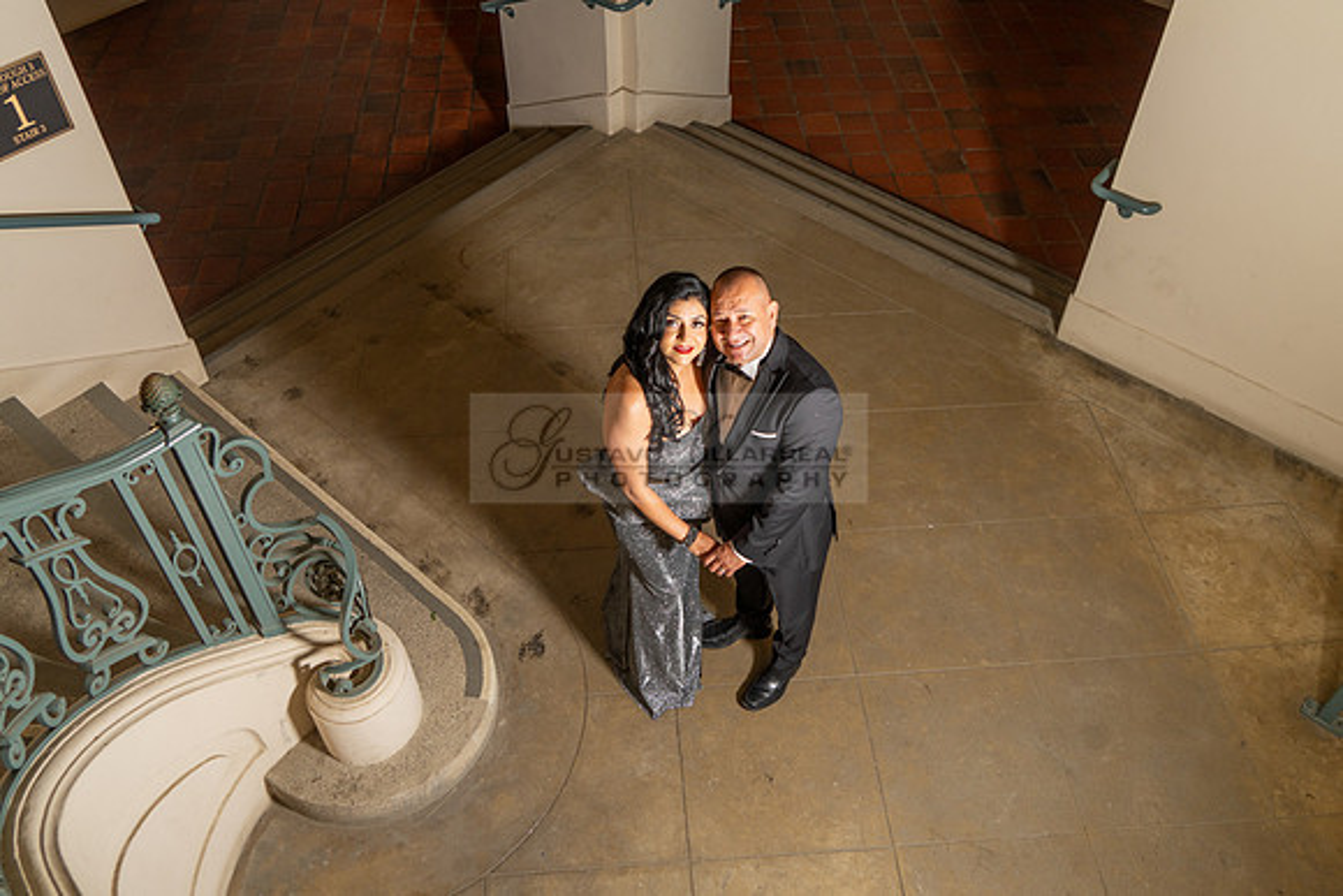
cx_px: 672
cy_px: 397
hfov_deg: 62.0
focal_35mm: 30
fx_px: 1117
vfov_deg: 43.7
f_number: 4
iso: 400
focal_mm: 24
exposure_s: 1/200
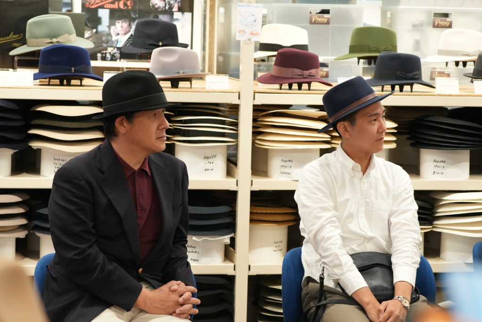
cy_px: 161
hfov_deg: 20.4
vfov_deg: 13.7
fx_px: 1340
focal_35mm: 100
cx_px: 241
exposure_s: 1/160
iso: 4000
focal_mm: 100
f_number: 5.6
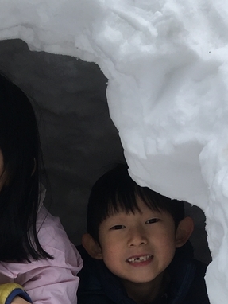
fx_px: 798
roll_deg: -1.7
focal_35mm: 91
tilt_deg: -17.7
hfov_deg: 15.6
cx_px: -48
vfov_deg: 19.8
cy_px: 395
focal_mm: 4.15
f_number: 2.2
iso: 25
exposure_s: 1/769
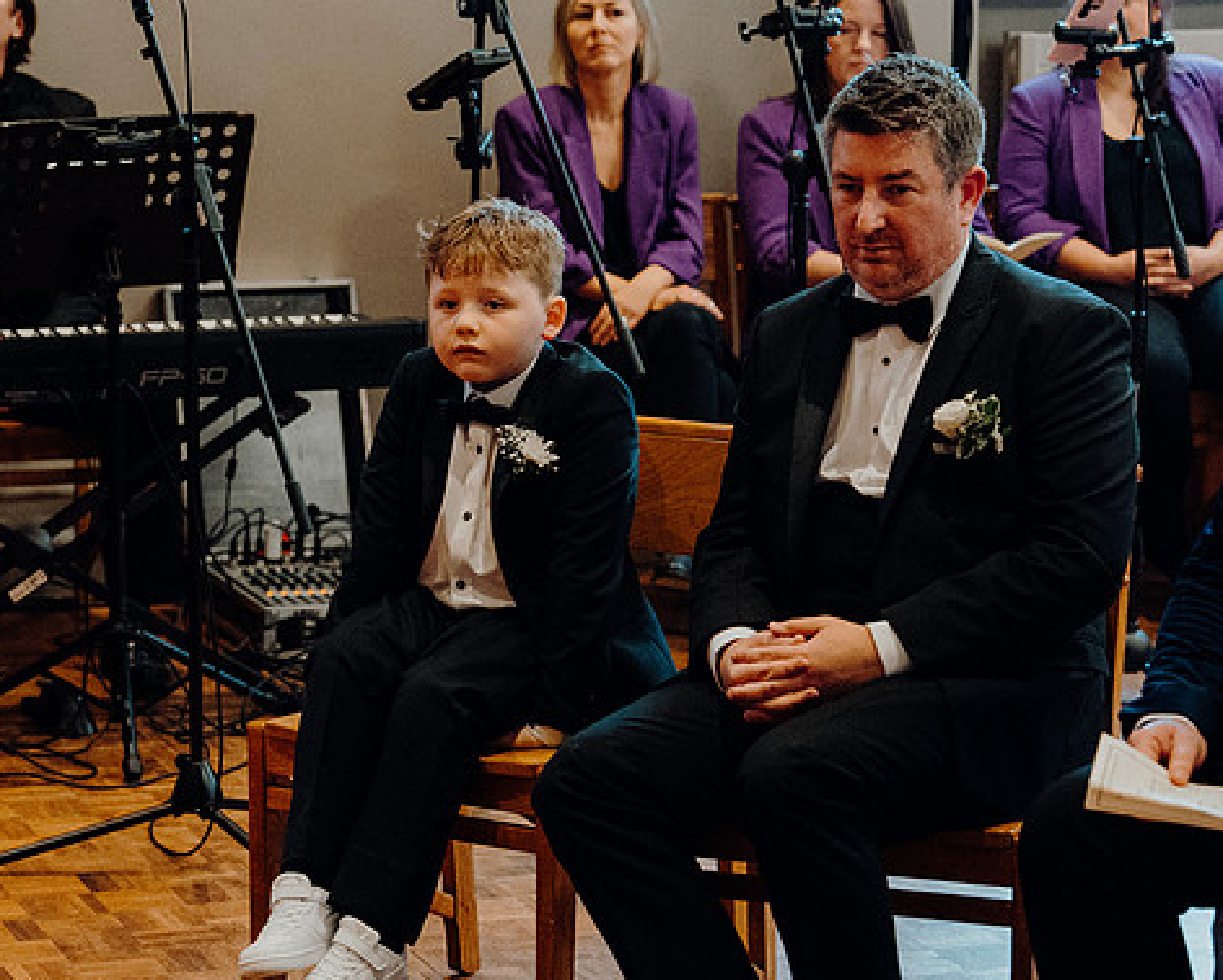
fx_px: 4382
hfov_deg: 15.9
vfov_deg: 12.8
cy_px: 486
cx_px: 487
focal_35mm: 121
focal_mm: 70
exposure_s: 1/160
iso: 5000
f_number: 3.2
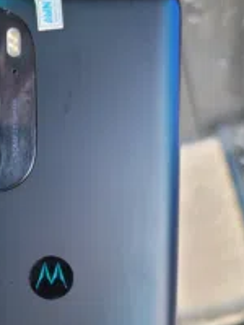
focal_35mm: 50
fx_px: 470
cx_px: 36
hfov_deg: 28.3
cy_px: 254
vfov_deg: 37.0
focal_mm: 7
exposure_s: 1/120
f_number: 1.8
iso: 250
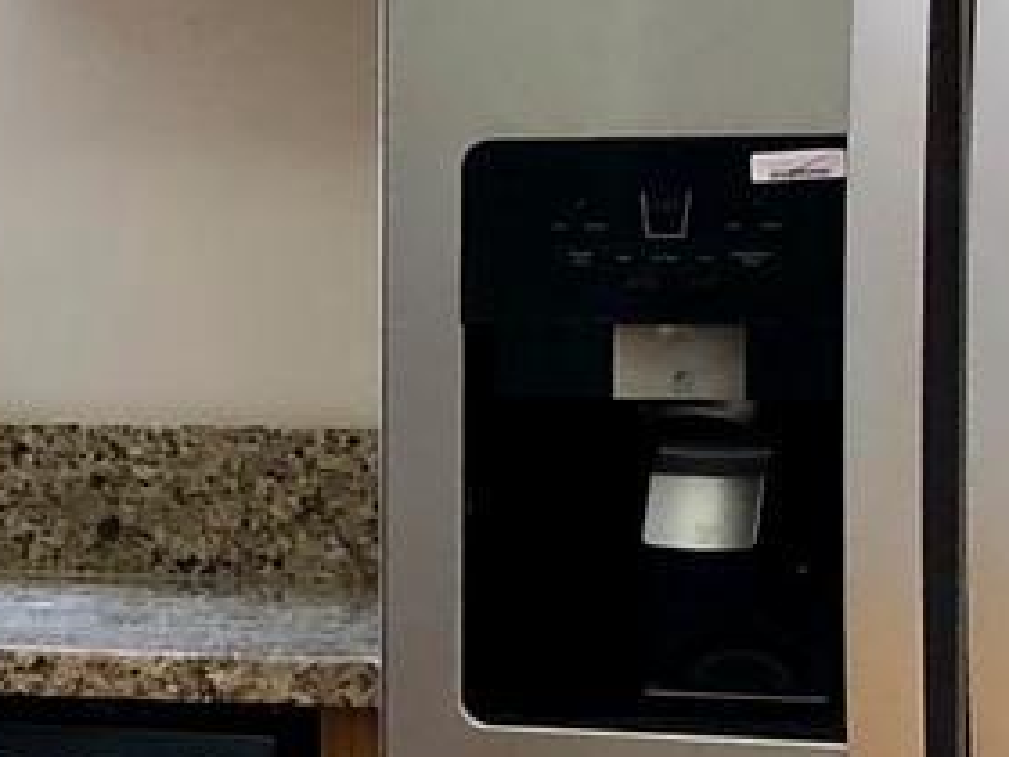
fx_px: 5975
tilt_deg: -2.7
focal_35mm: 205
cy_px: 458
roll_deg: +1.5
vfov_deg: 7.2
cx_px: -1611
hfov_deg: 8.6
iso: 20
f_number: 1.8
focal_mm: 3.99
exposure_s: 1/30
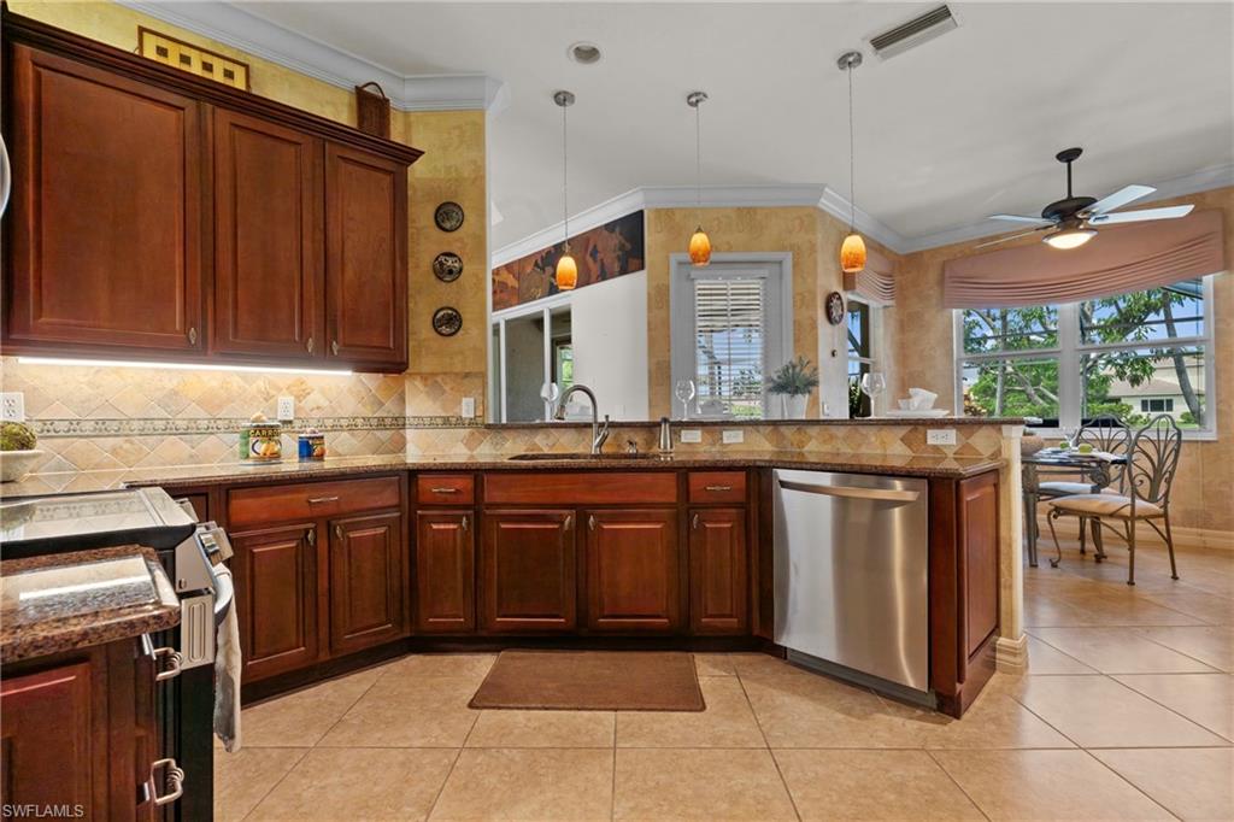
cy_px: 411
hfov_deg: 96.8
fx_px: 548
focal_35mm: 16
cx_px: 617
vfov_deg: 73.7
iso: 100
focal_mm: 16
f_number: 9
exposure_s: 1/25
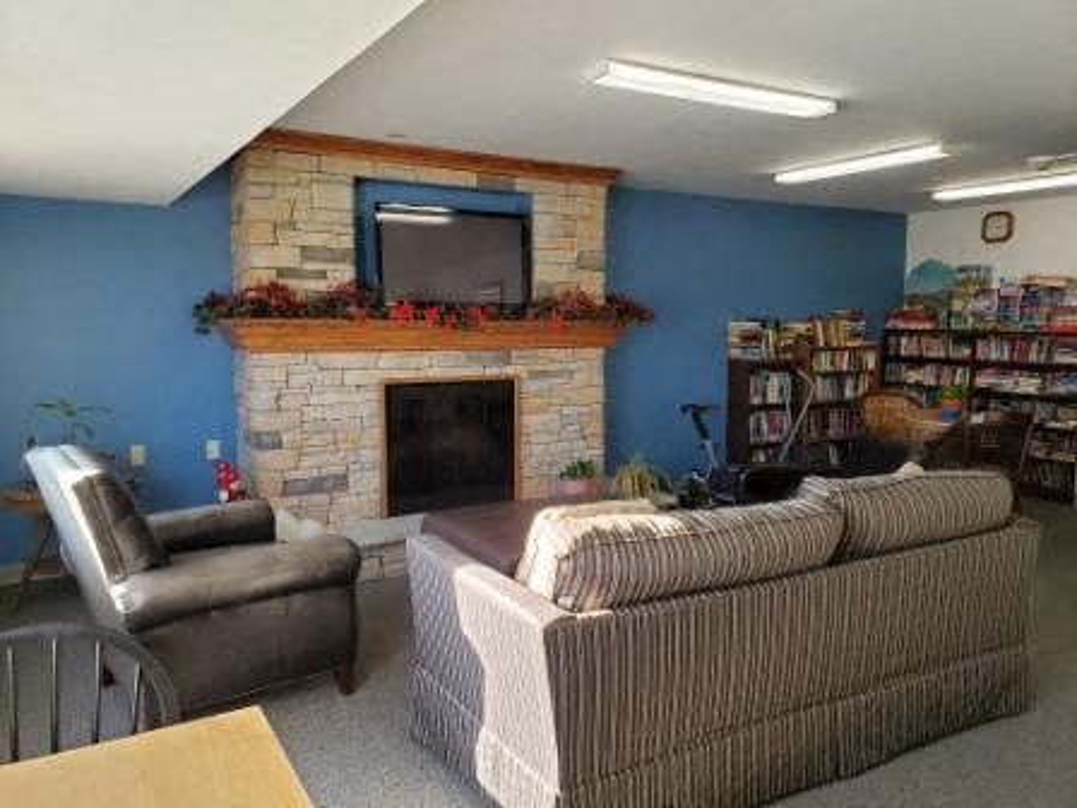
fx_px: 809
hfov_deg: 67.3
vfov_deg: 53.1
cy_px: 404
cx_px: 538
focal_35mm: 26
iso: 100
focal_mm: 4.3
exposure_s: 1/60
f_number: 2.4
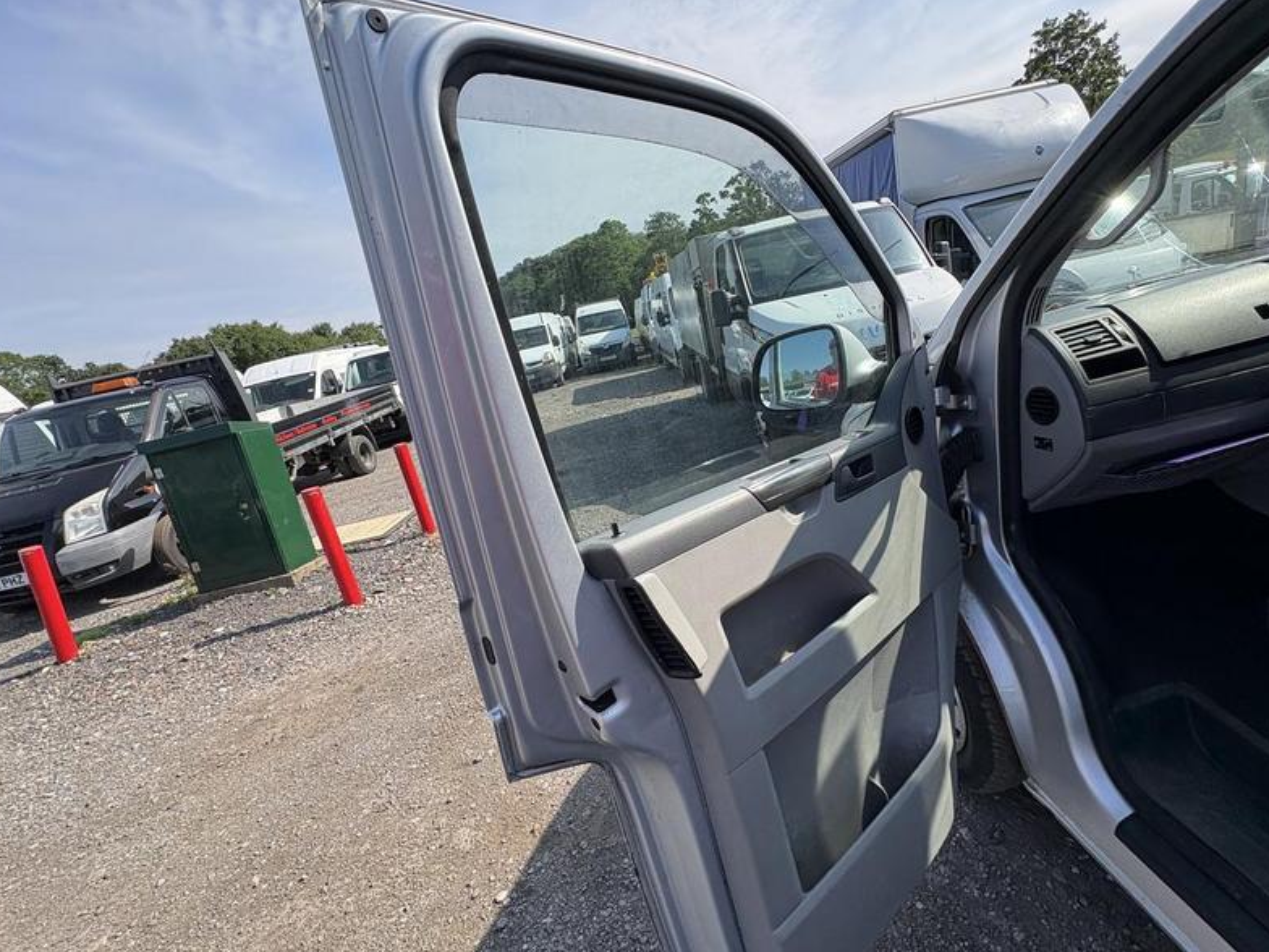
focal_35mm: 16
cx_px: 681
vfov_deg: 78.1
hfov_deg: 94.3
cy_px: 460
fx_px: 587
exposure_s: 1/763
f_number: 2.2
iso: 40
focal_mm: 2.22
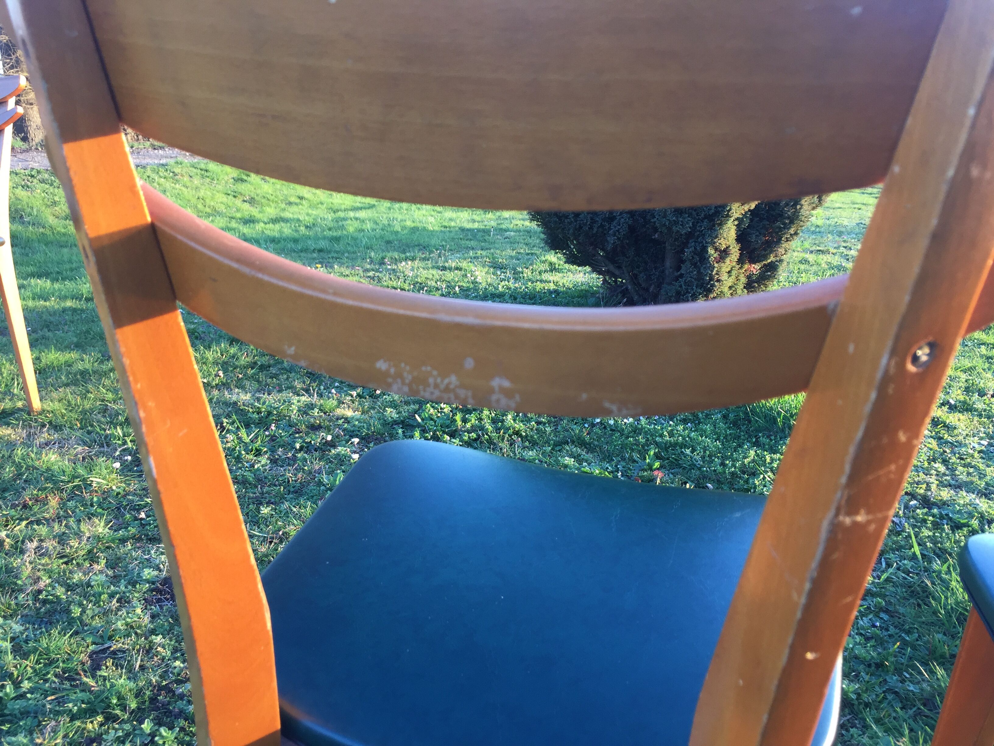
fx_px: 833
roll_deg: -2.6
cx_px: 497
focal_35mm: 29
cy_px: 373
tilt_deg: -16.5
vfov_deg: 48.2
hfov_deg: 61.7
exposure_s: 1/100
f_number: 2.2
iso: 50
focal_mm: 4.15
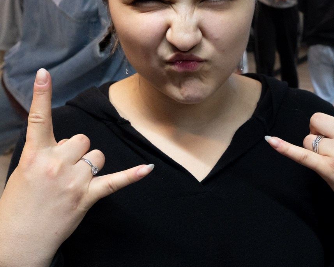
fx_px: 534
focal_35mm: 54
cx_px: 240
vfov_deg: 27.8
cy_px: 77
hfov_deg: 34.2
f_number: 4
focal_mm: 16
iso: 2500
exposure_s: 1/125
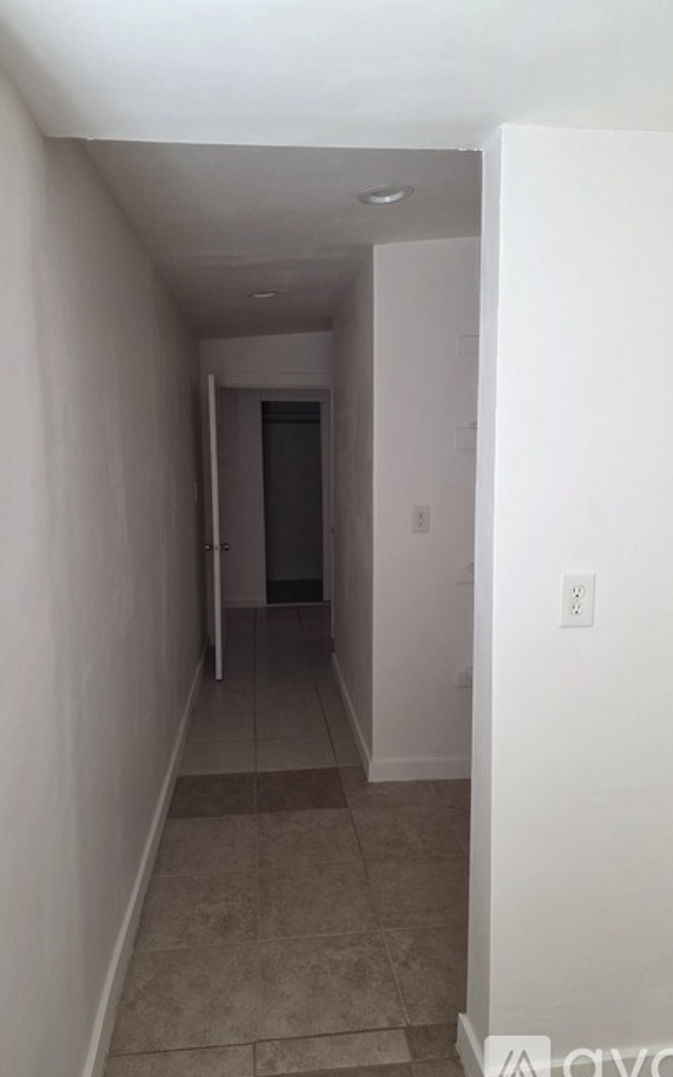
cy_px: 549
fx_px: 734
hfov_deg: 49.3
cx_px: 338
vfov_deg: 72.5
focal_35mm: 25
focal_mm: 6.25
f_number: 1.7
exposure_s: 1/180
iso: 200
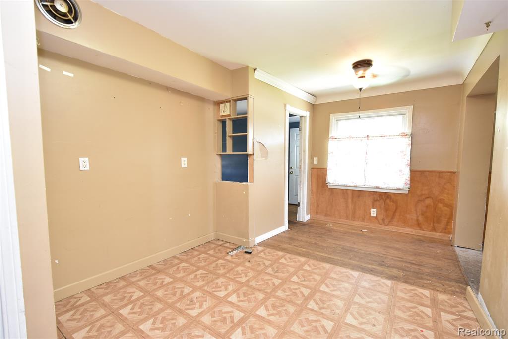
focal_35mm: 15
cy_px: 170
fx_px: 212
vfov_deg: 77.4
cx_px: 254
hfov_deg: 100.4
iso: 250
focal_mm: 10
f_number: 4.5
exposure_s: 1/5
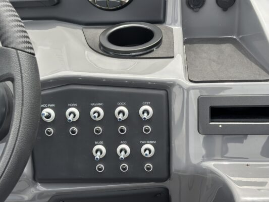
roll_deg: +3.3
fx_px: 404
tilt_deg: -33.6
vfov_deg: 28.0
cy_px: 101
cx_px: 134
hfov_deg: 36.8
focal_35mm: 52
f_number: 1.6
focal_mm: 5.96
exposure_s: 1/581
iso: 32
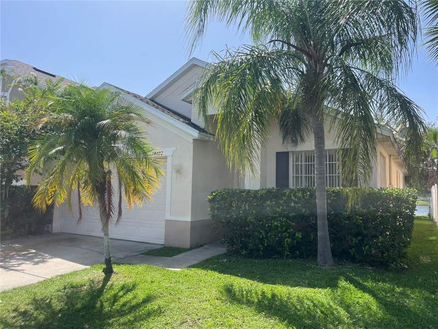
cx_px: 219
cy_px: 164
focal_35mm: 26
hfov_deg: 67.3
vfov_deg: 53.1
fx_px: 329
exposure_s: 1/1890
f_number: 1.6
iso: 50
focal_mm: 5.1
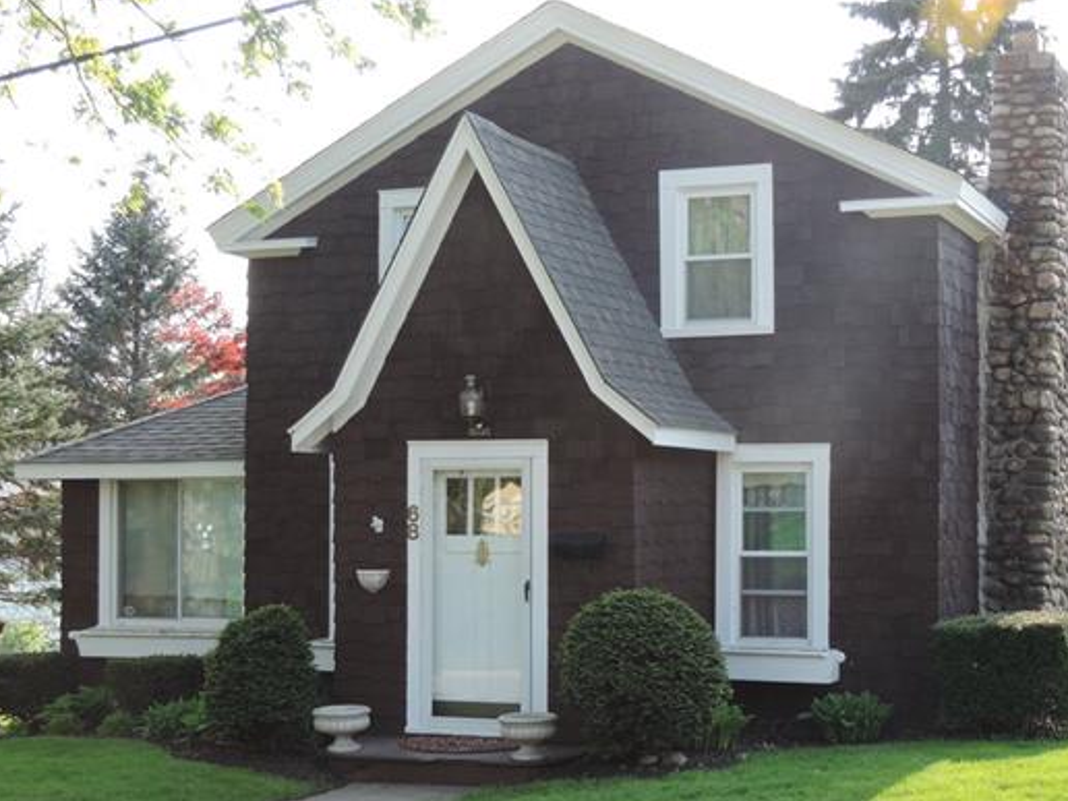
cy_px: 474
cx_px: 580
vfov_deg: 23.6
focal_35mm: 62
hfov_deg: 31.2
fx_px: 1913
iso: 80
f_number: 3.6
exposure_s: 1/125
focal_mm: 8.9
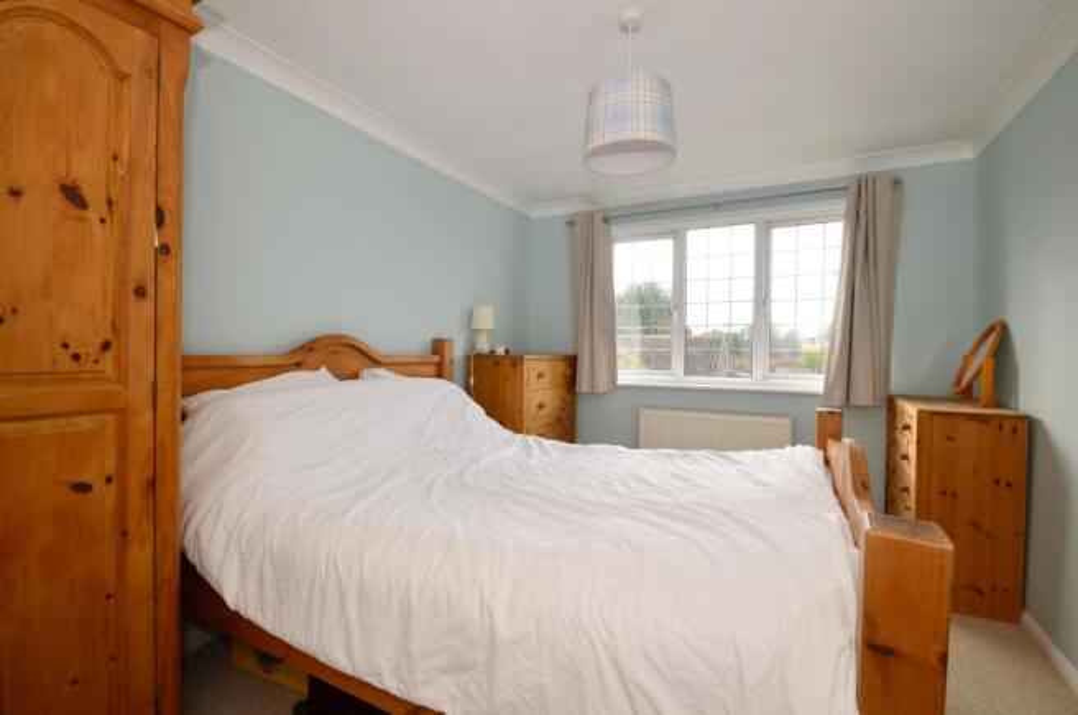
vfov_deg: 77.1
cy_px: 358
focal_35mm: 15
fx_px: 448
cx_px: 539
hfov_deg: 100.5
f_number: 11
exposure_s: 1/13
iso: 200
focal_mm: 10
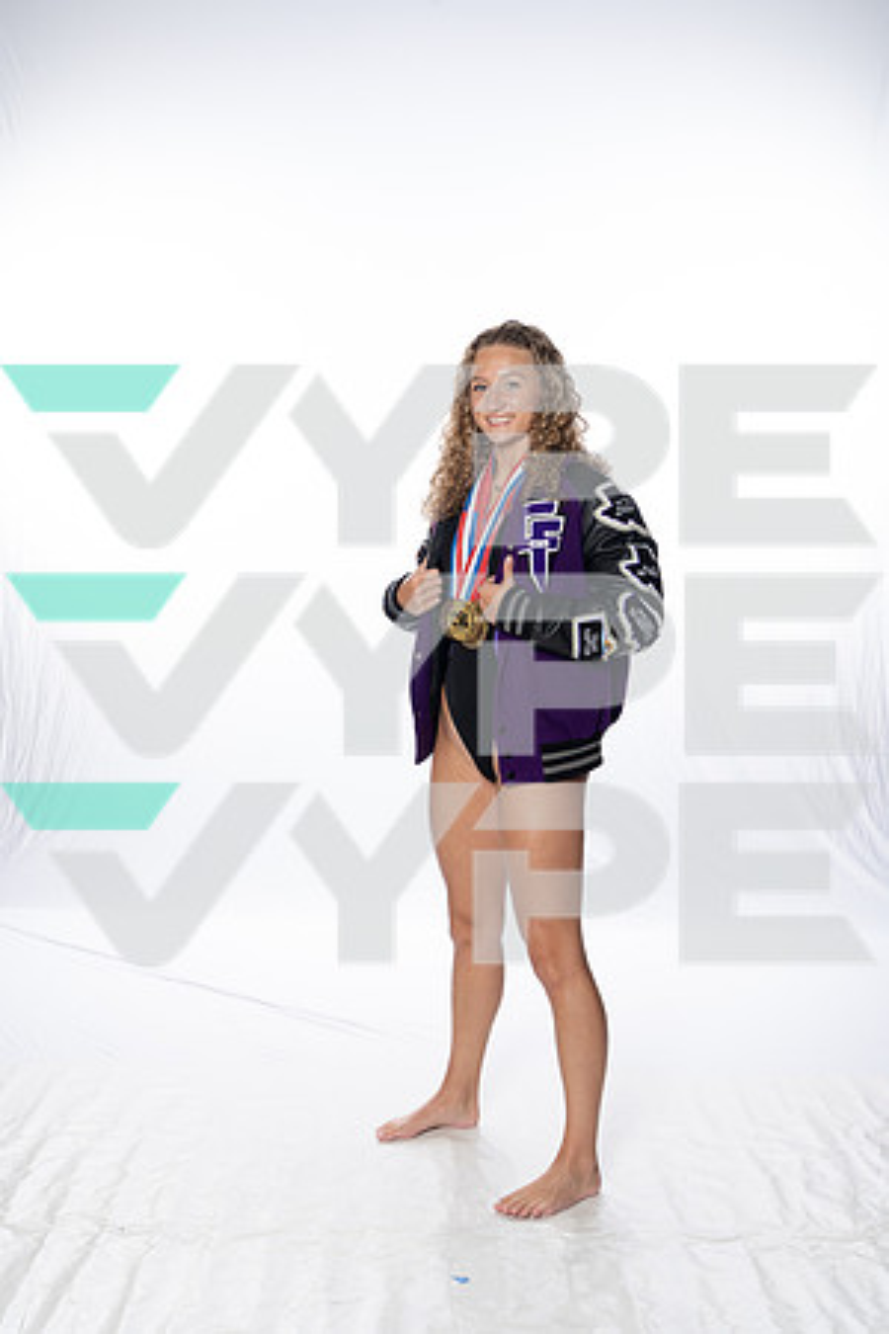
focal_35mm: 50
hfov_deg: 27.0
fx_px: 1852
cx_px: 444
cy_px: 667
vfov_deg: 39.6
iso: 800
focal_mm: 50
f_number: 8
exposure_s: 1/250
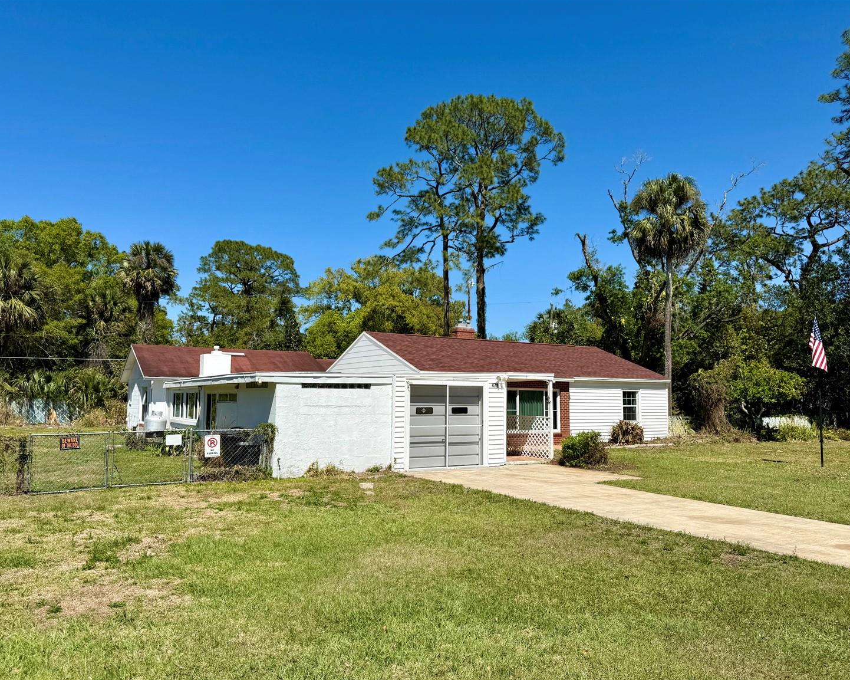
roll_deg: -0.2
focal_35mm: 26
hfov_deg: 66.0
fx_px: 654
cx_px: 424
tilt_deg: +4.3
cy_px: 350
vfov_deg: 54.9
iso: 80
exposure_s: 1/6173
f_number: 1.78
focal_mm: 6.76
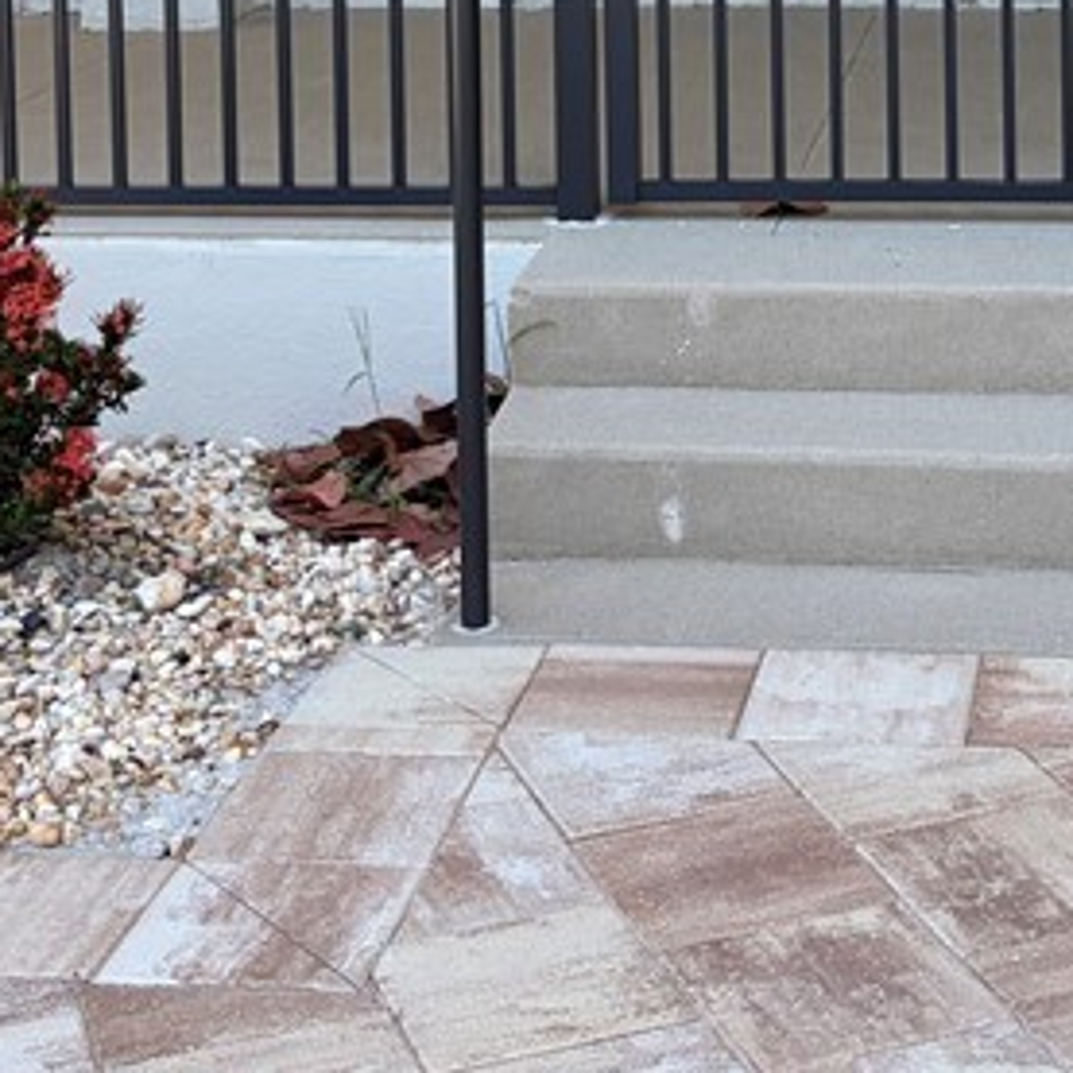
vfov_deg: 19.1
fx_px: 2981
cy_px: -260
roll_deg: +1.3
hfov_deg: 20.2
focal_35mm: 85
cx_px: 852
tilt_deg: -4.5
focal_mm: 5.96
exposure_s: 1/667
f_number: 1.6
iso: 50
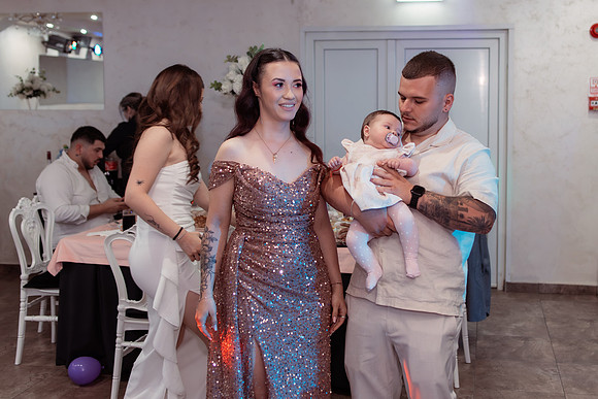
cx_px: 379
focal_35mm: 45
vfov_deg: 29.8
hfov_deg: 43.2
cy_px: 157
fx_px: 749
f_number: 2.8
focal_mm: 35
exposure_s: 1/200
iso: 1000
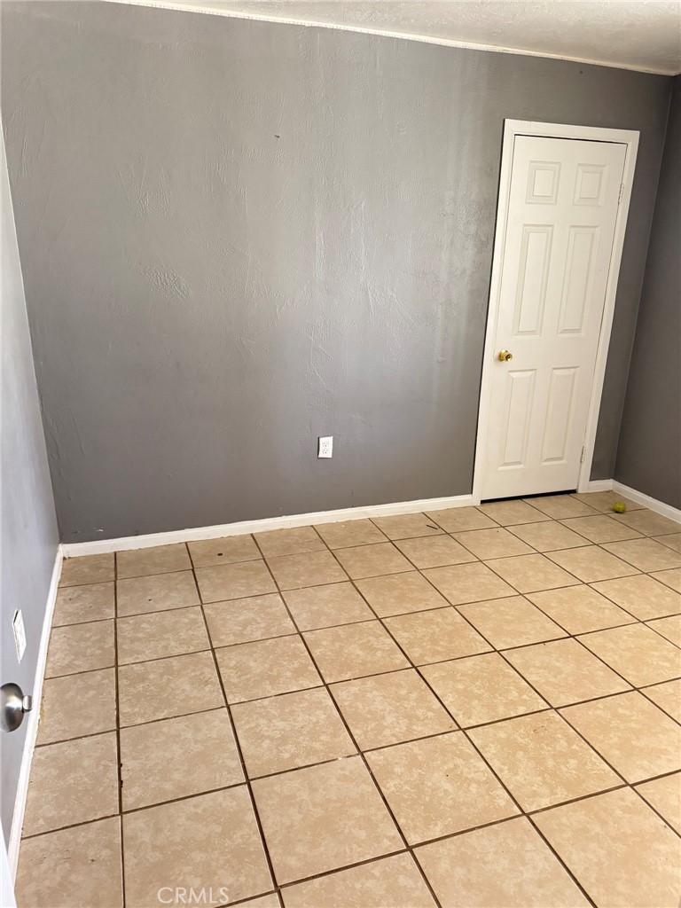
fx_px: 630
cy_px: 454
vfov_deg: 71.6
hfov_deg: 56.8
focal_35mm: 24
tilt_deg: -16.9
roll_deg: -0.6
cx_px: 340
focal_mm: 6.76
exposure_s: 1/59
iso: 800
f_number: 1.78
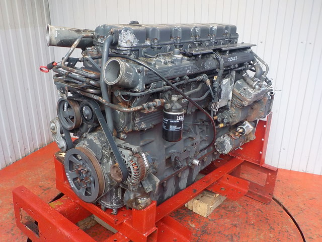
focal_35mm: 30
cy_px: 121
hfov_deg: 60.0
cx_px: 161
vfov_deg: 46.8
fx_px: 279
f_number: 3.3
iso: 200
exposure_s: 1/30
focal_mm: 4.1
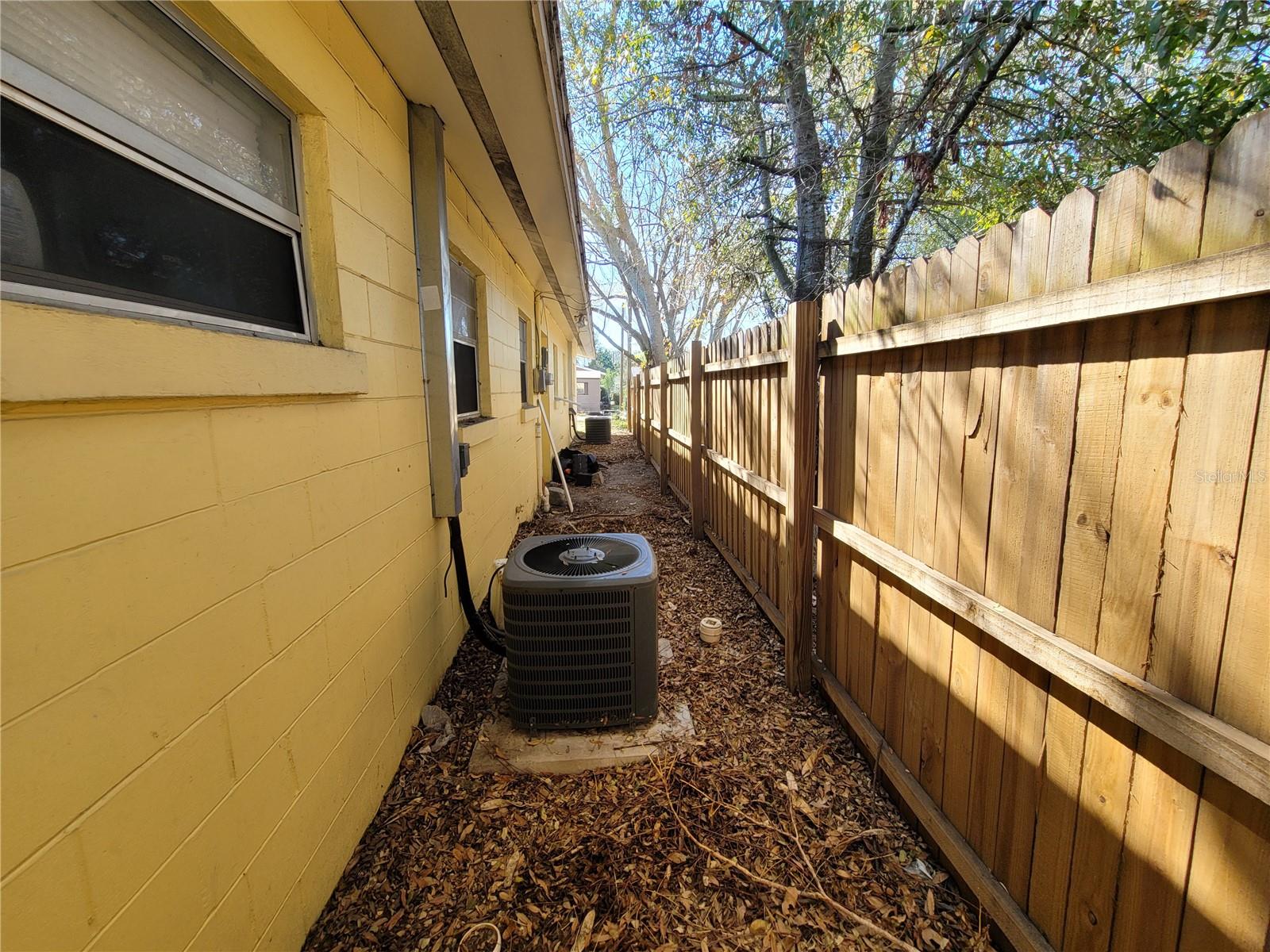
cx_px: 635
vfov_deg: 89.9
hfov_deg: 106.2
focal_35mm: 13
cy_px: 476
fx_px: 477
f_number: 2.2
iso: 50
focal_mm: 2.2
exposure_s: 1/218
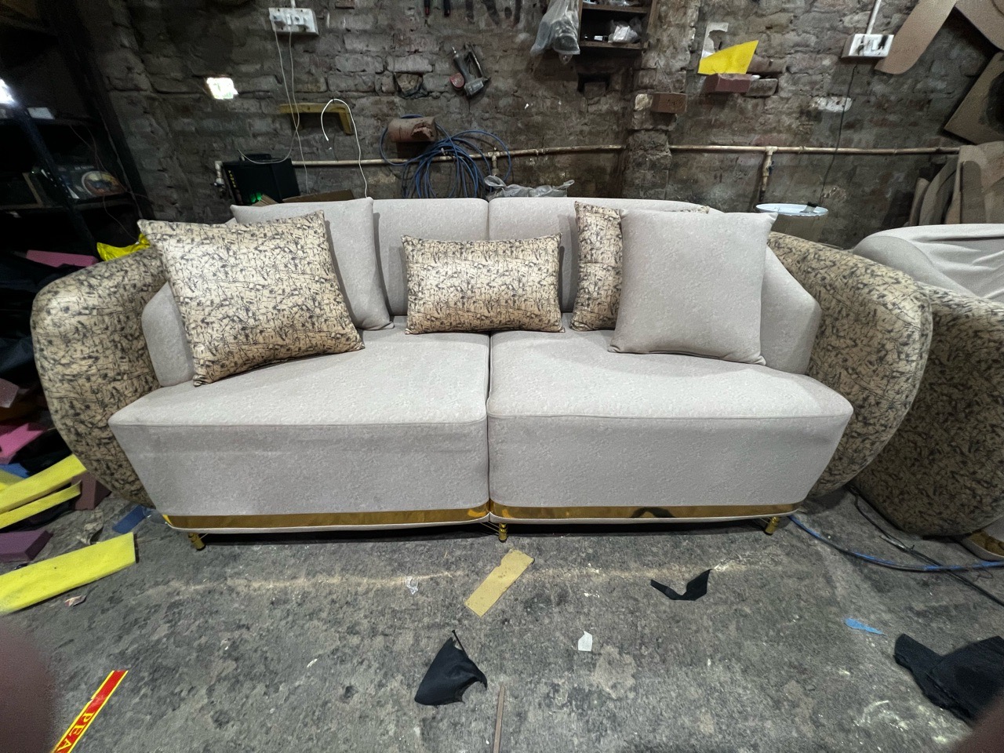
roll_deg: -0.8
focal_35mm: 13
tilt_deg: -28.7
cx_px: 502
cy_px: 376
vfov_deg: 89.9
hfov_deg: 106.2
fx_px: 377
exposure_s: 1/50
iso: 200
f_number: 1.8
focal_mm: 1.57
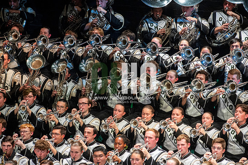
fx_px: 2065
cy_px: 82
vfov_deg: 4.6
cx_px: 124
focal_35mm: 300
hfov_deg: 6.9
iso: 5000
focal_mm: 300
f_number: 5.6
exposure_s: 1/400
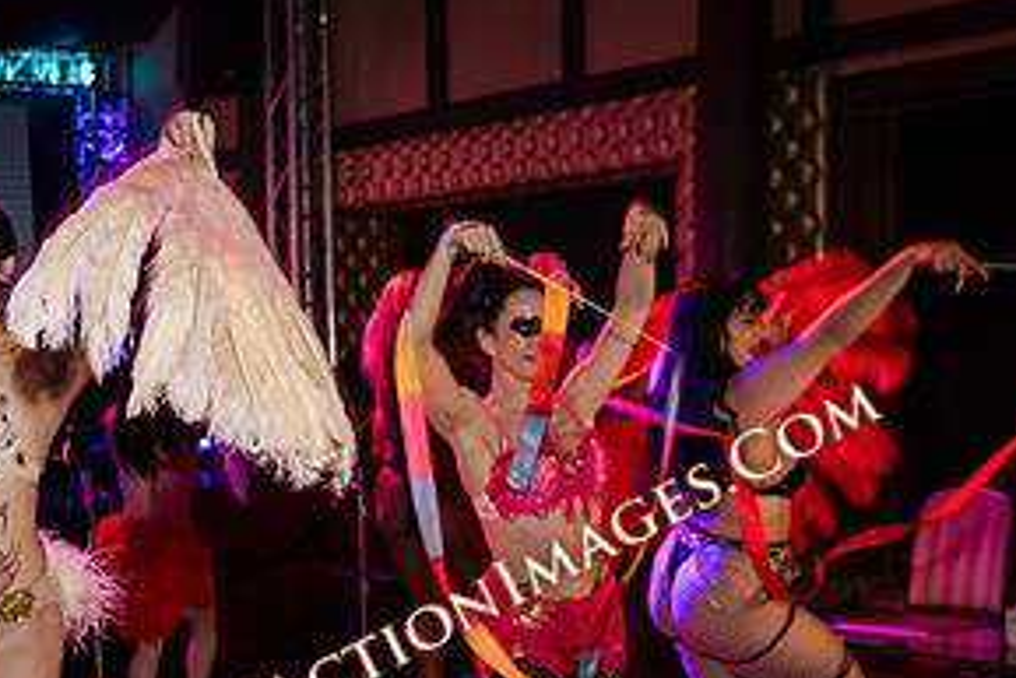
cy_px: 633
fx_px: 2033
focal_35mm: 72
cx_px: 354
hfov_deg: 27.9
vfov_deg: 18.6
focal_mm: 32
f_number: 2.8
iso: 1250
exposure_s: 1/100
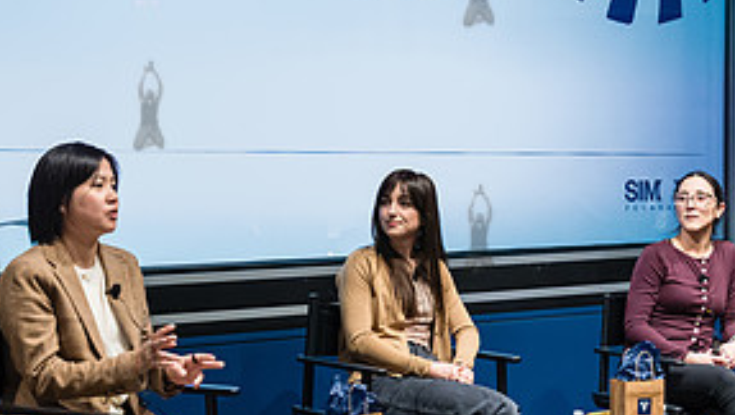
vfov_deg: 16.4
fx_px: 1443
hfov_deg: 28.4
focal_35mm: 74
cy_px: 228
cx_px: 476
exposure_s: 1/200
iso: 6400
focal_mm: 35
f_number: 4
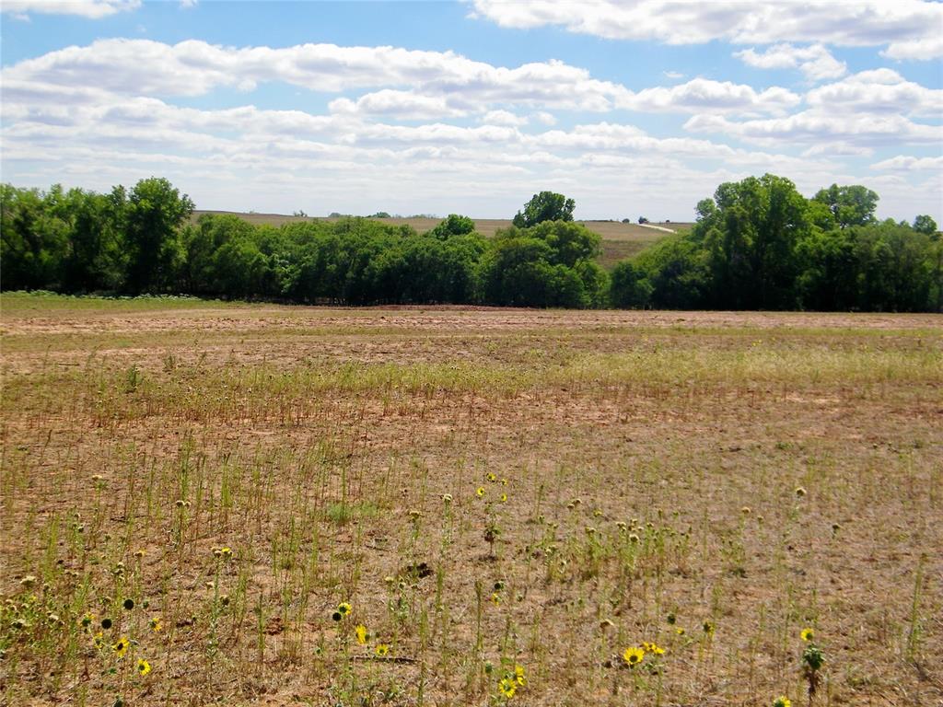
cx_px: 472
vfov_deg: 29.7
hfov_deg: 38.9
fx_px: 1335
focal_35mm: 49
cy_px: 354
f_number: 8
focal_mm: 8.8
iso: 80
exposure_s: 1/320
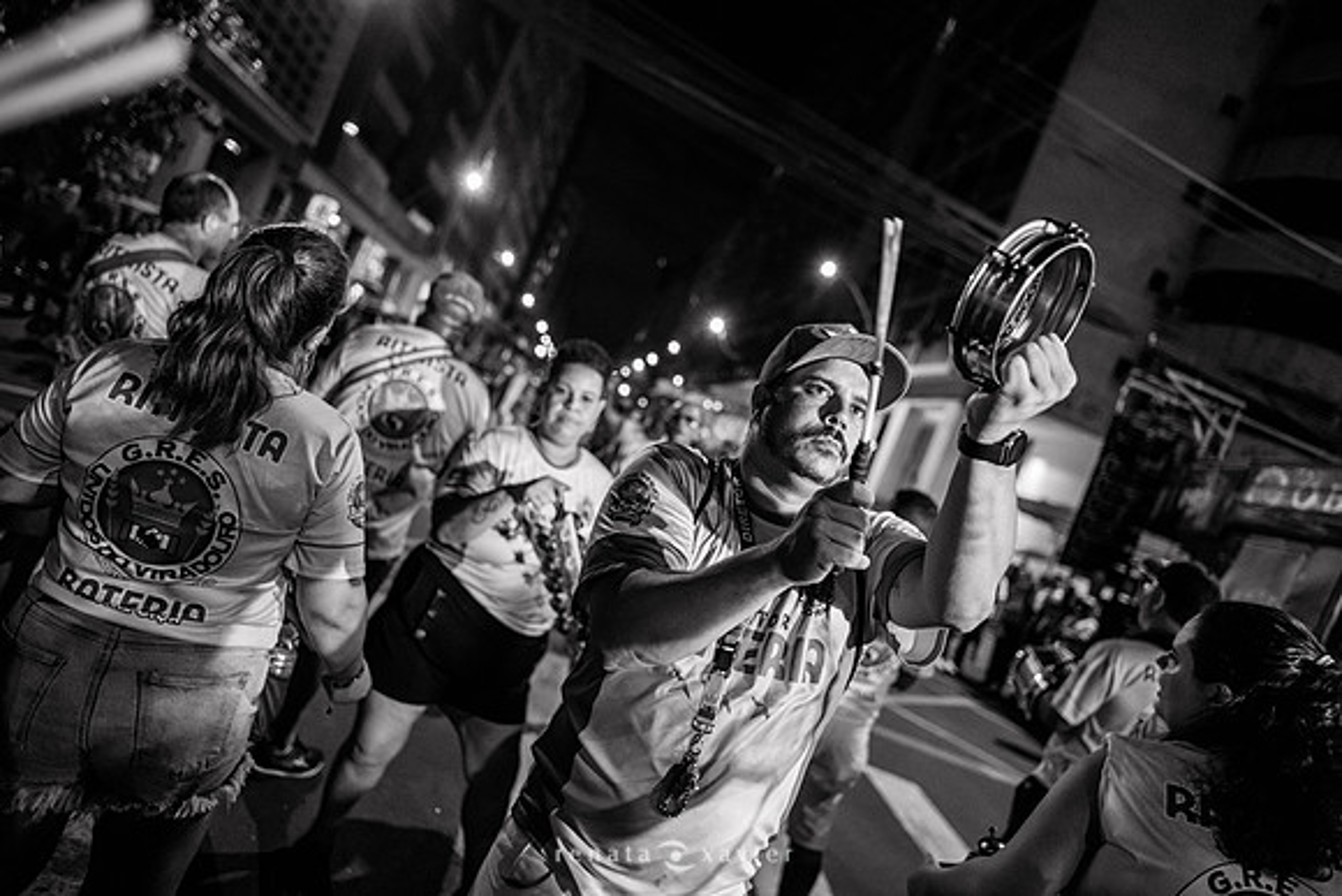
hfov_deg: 73.7
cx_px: 671
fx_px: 895
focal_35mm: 24
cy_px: 448
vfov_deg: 53.2
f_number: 1.8
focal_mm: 24
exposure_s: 1/320
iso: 2500
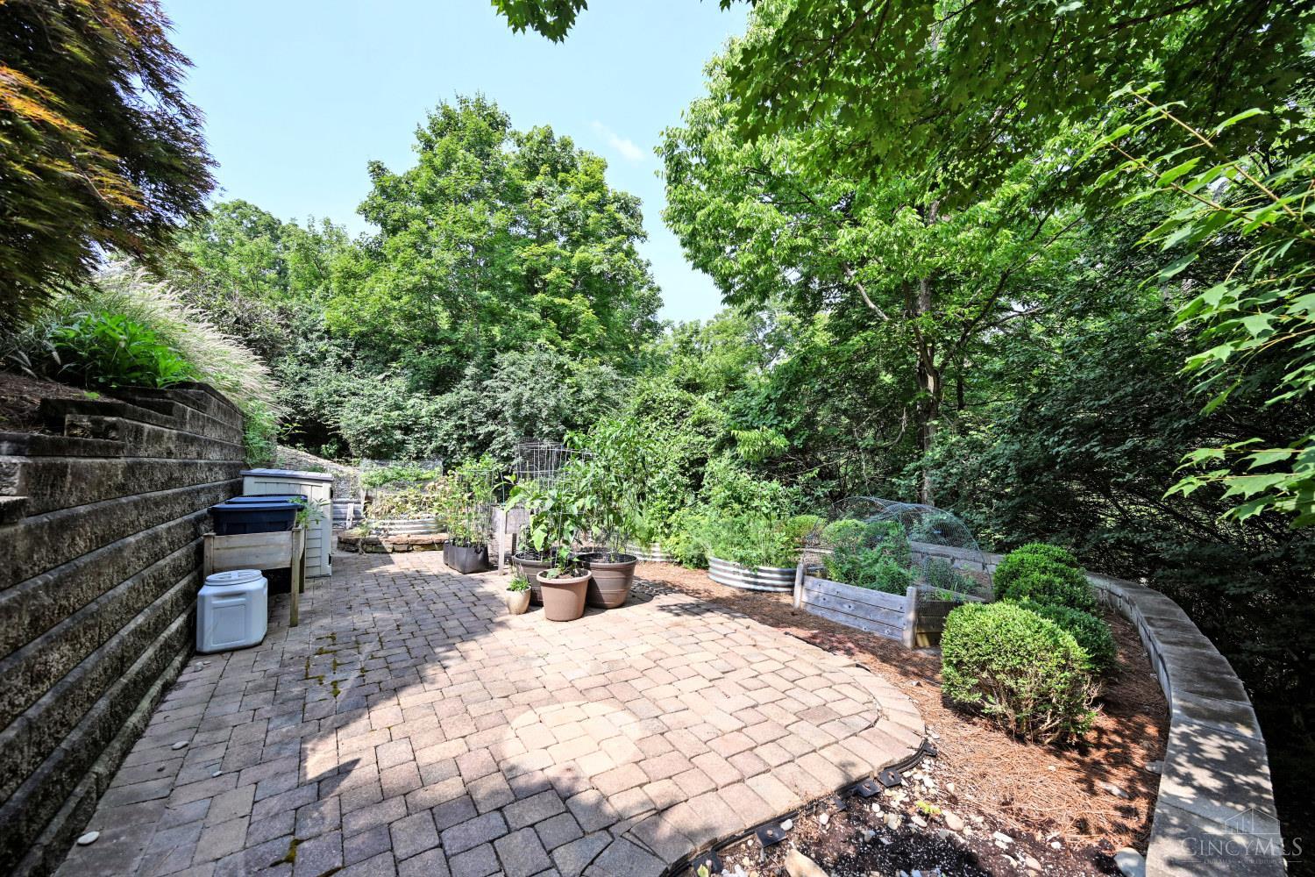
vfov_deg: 81.2
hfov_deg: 104.3
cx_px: 658
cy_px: 438
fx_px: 511
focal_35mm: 14
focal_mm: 14
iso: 180
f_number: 5.6
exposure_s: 1/250
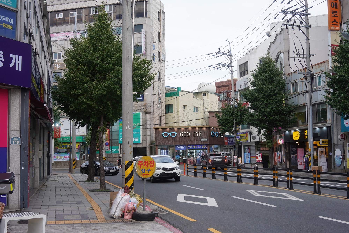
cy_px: 116
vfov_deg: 37.9
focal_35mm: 35
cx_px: 174
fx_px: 339
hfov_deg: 54.4
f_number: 6.3
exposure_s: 1/100
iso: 400
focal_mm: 35
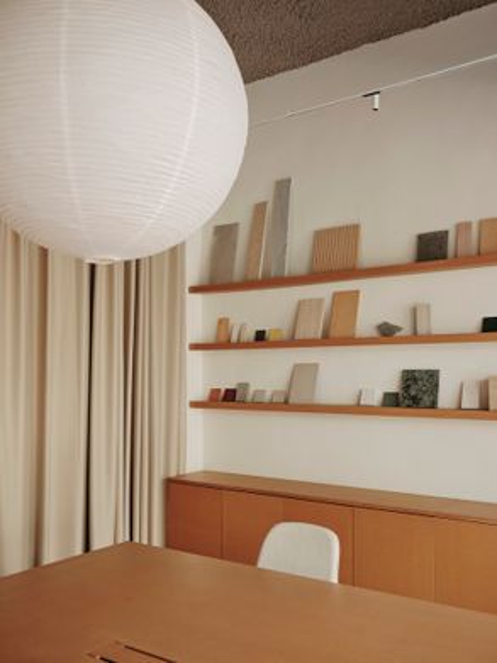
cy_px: 332
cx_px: 248
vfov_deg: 55.4
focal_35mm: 33
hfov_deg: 42.9
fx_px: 632
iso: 100
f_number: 6.4
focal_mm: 41.1
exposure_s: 1/10
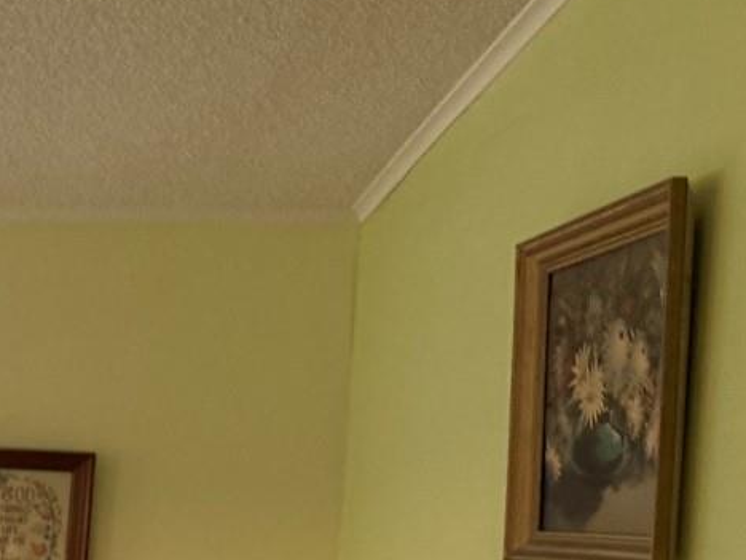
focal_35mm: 82
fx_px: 1767
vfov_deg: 17.4
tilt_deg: -3.3
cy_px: 601
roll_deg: -2.3
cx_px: -386
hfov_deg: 20.3
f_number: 1.78
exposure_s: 1/60
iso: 250
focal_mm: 6.76
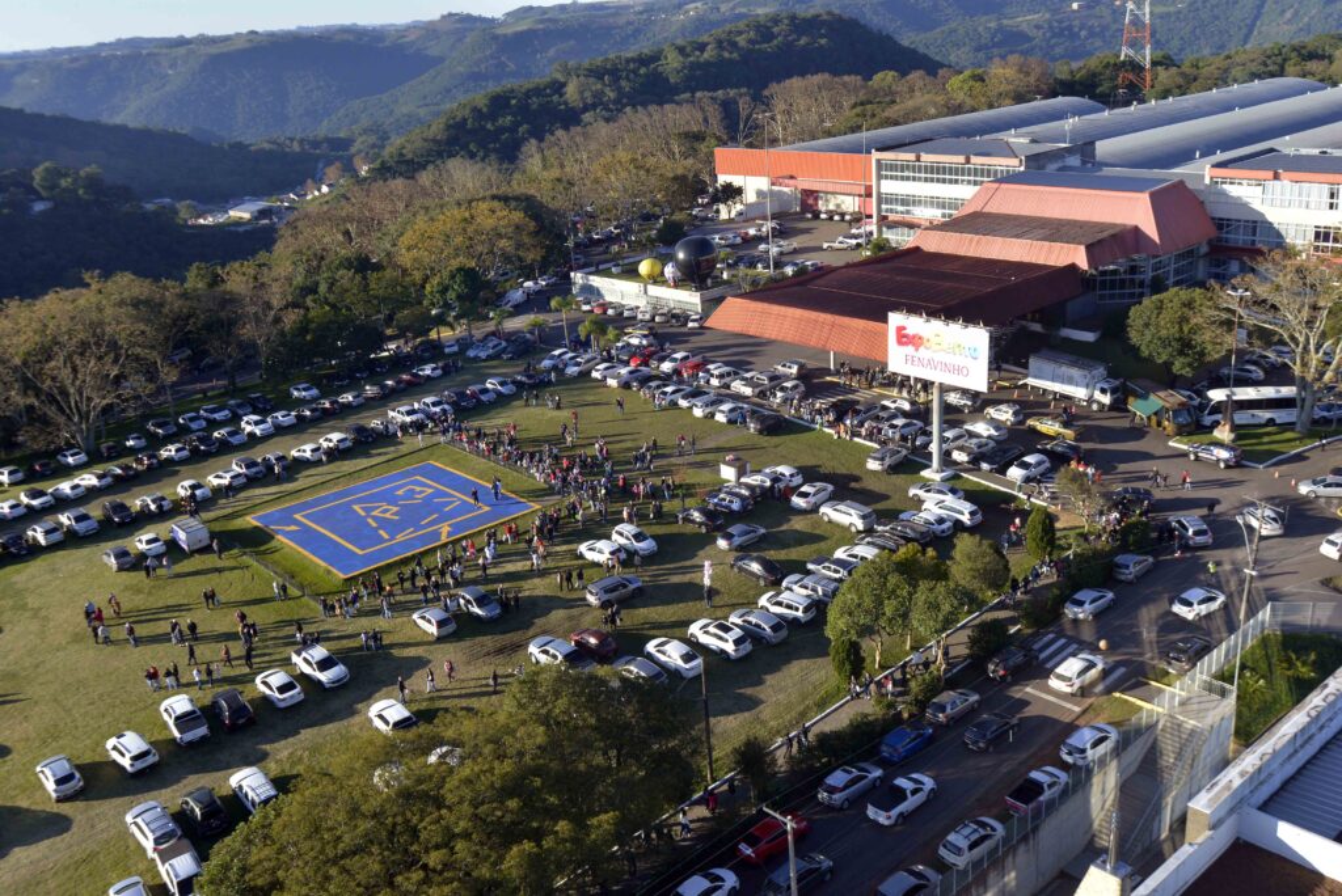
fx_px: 1305
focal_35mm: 35
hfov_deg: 54.4
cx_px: 671
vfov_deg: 37.9
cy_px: 448
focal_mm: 35
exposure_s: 1/500
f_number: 11
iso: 800
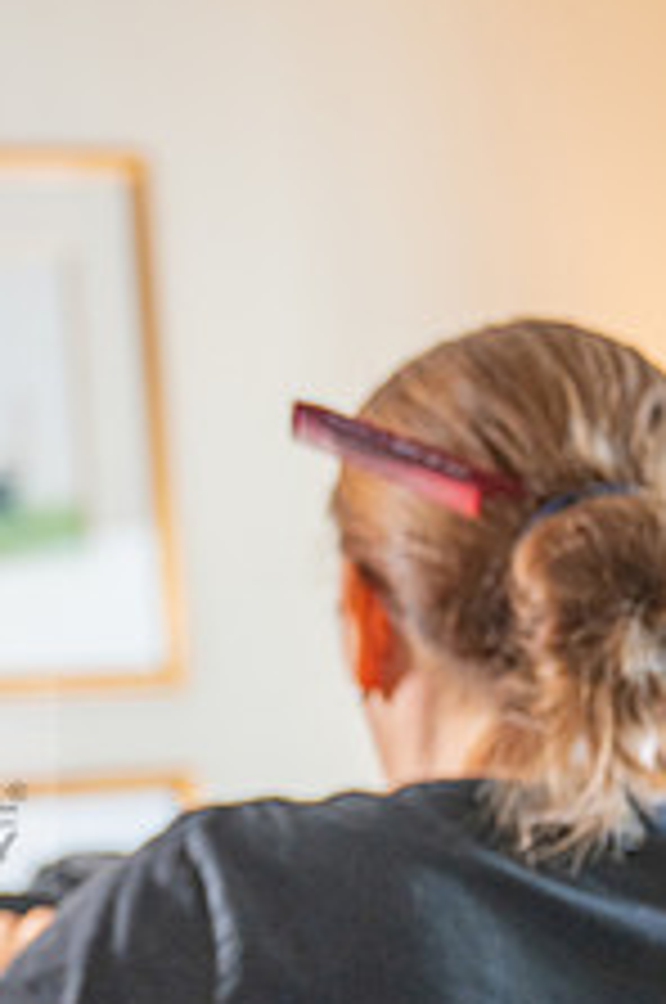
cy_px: 786
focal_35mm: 146
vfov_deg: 14.0
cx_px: -324
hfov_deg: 9.1
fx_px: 4064
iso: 800
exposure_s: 1/160
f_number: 2.8
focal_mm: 56
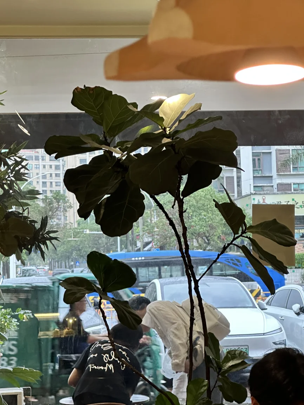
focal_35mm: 96
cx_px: 133
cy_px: 174
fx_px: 1124
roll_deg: +1.0
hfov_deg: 15.4
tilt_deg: +6.4
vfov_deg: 20.4
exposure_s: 1/50
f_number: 2.8
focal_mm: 9
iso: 160
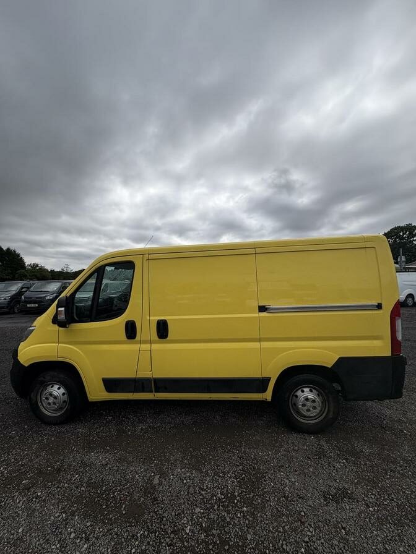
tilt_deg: +5.0
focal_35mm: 14
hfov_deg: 85.7
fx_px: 224
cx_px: 208
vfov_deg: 102.1
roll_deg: +0.2
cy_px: 277
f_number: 2.2
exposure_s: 1/5263
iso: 50
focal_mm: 2.22
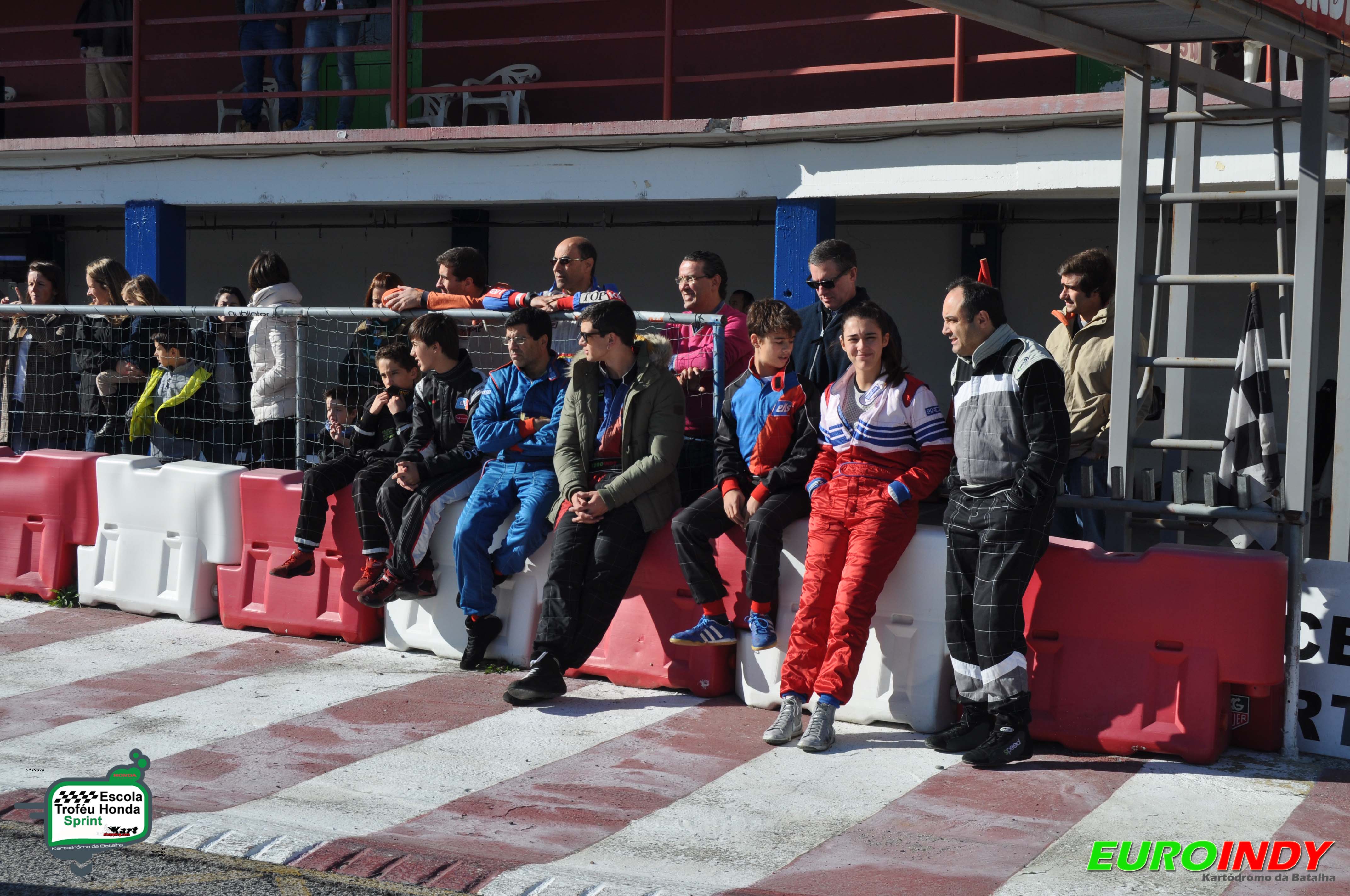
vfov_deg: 25.7
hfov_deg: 37.9
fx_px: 1966
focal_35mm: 52
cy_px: 448
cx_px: 675
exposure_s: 1/400
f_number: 10
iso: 200
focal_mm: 35
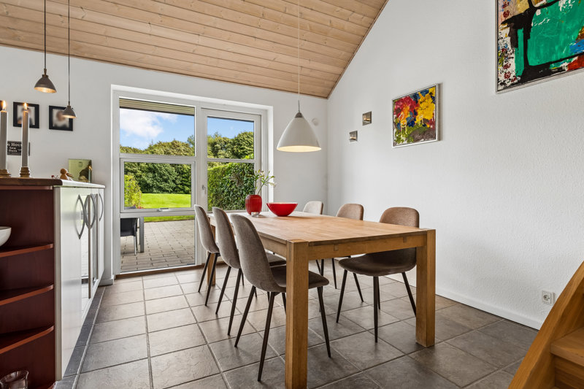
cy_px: 194
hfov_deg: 91.6
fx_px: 284
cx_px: 292
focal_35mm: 18
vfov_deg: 68.9
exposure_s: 1/20
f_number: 8
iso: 200
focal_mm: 17.5
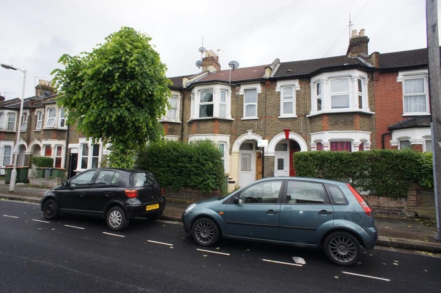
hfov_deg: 73.8
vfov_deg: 53.1
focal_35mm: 24
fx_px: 294
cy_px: 146
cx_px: 220
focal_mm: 16
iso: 200
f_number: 11
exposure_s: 1/100
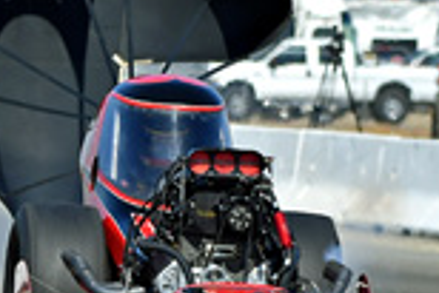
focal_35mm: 974
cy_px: 148
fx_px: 11888
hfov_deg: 2.1
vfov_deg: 1.4
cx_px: 100
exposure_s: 1/1250
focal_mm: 200
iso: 160
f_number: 5.6
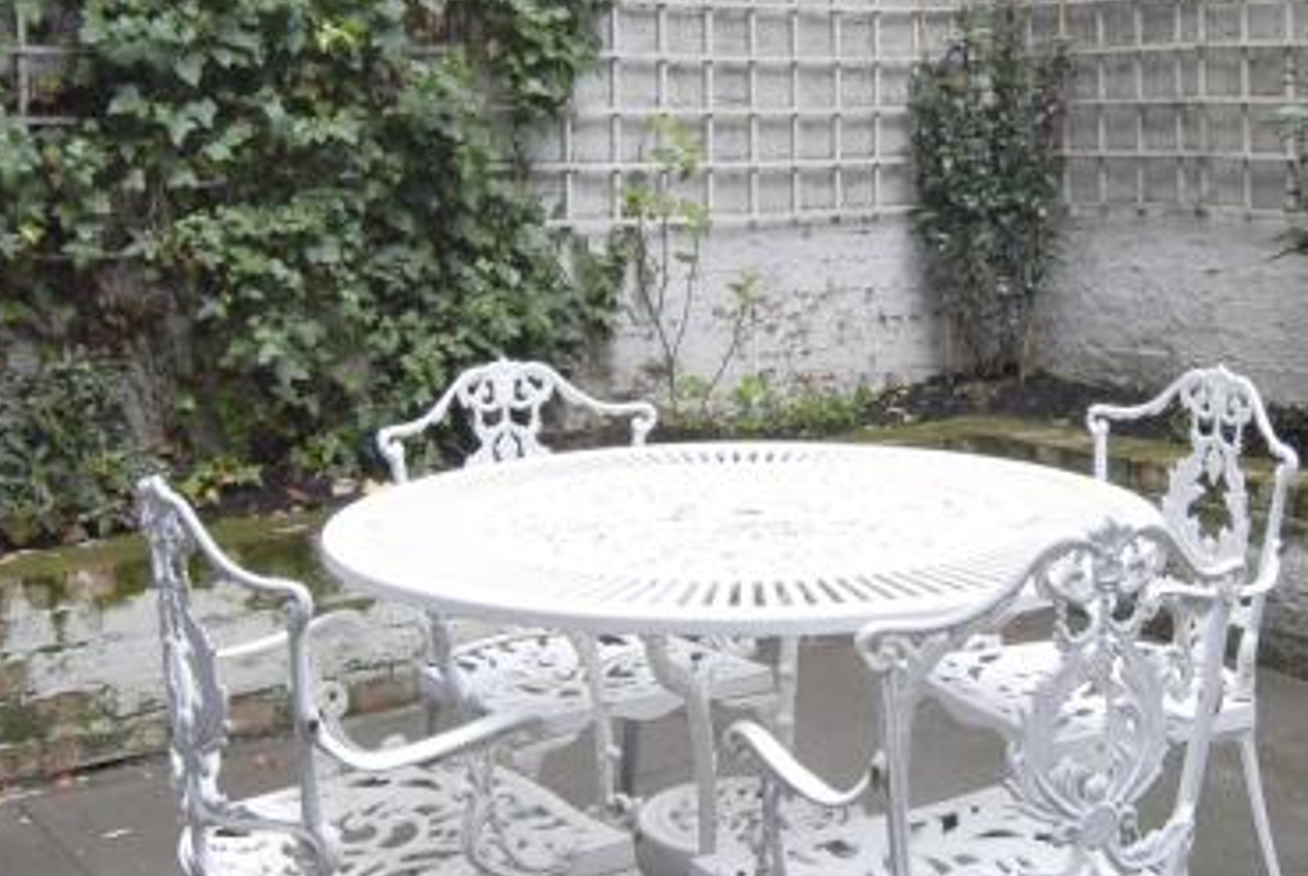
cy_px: 225
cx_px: 741
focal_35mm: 50
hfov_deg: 39.5
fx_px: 1819
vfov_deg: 26.7
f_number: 10
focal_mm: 12
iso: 100
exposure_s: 1/2.5
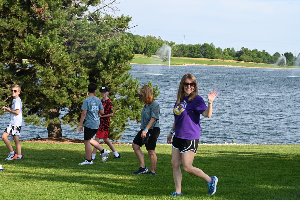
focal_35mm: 70
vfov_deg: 19.4
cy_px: 100
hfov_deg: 28.9
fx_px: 583
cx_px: 150
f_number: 13
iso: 800
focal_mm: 70
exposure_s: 1/640
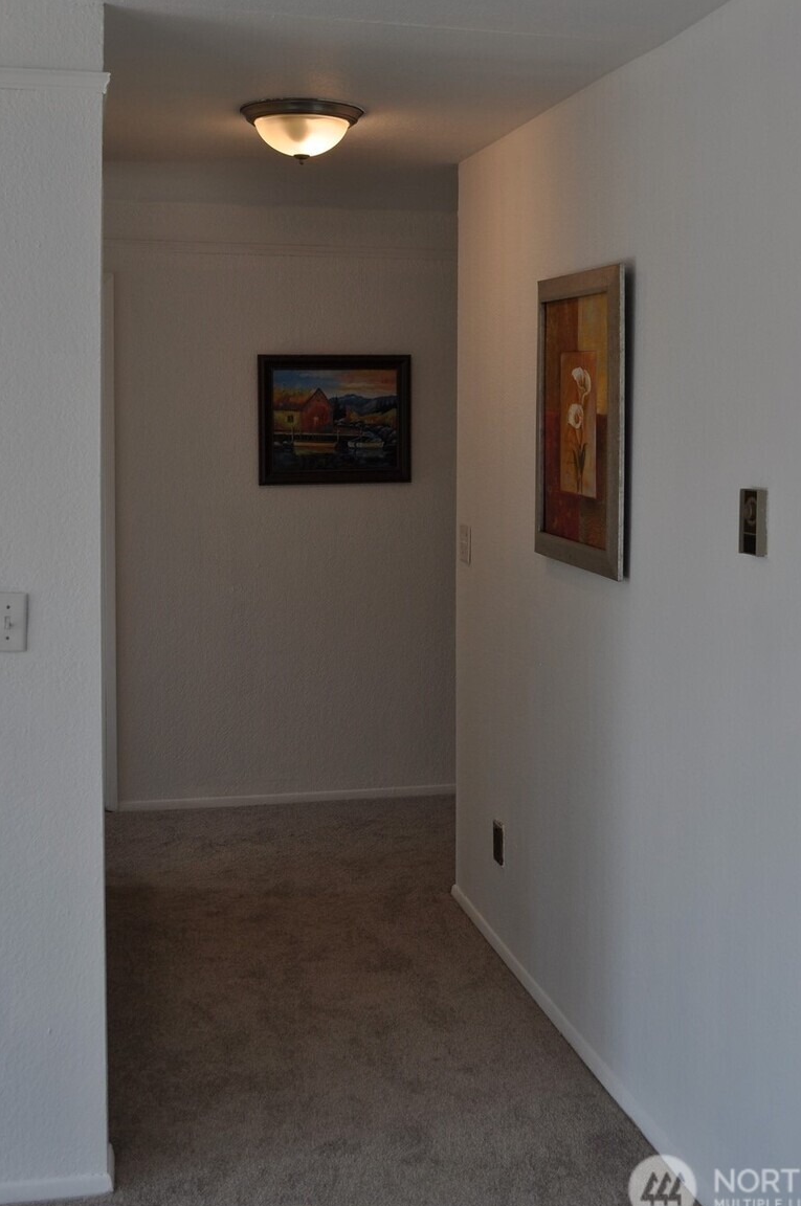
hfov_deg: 29.8
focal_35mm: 45
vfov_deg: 43.4
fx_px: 1506
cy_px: 484
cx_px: 448
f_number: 5.6
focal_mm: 24
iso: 200
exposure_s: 1/125
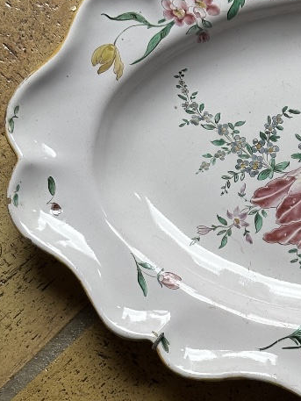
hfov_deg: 11.6
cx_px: 341
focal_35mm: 126
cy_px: 415
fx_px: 1460
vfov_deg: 15.3
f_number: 1.78
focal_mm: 6.86
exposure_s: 1/527
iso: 64
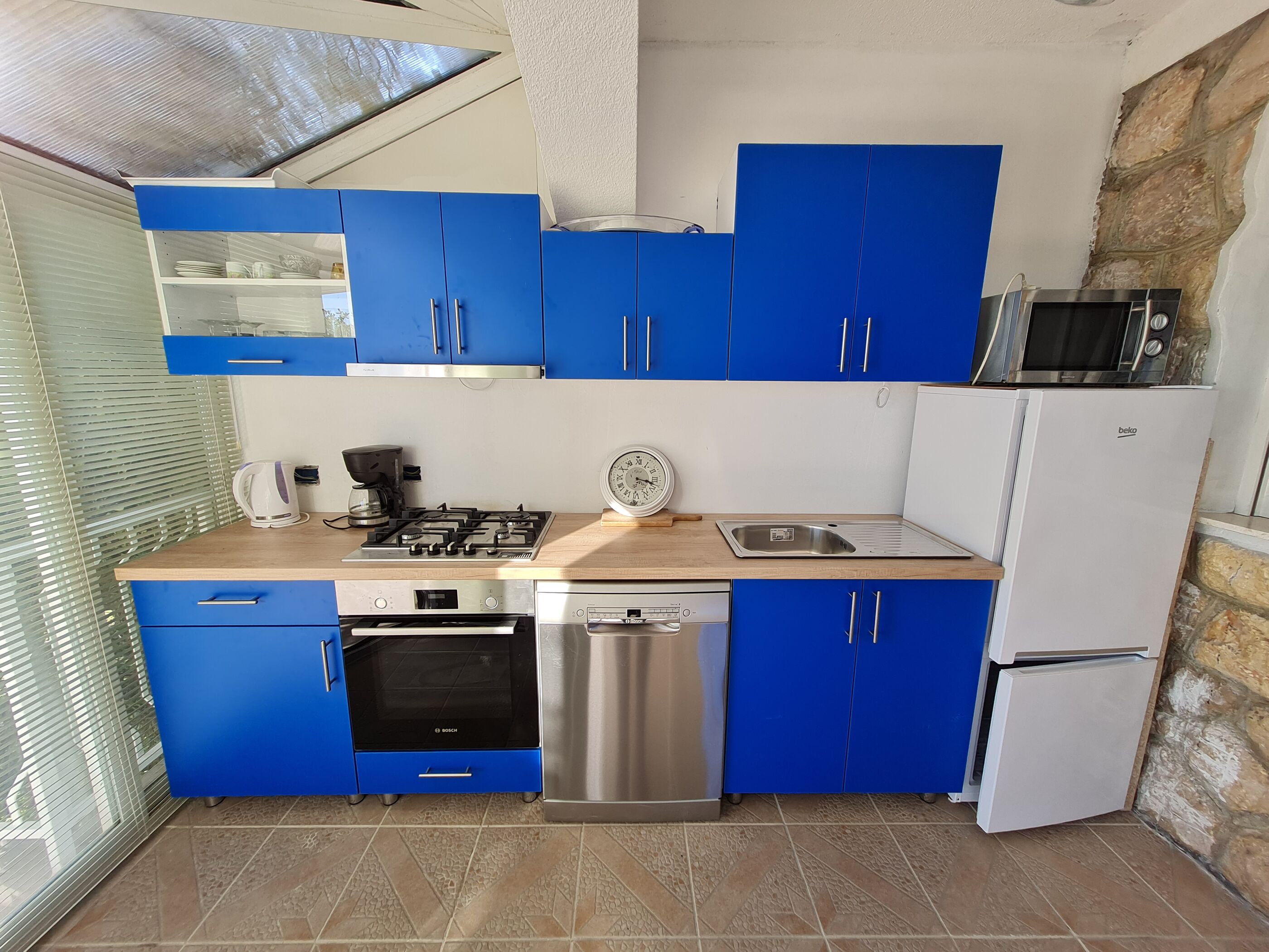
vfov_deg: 89.9
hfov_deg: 106.2
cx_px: 634
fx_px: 477
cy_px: 476
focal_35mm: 13
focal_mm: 1.74
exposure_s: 1/109
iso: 50
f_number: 2.2
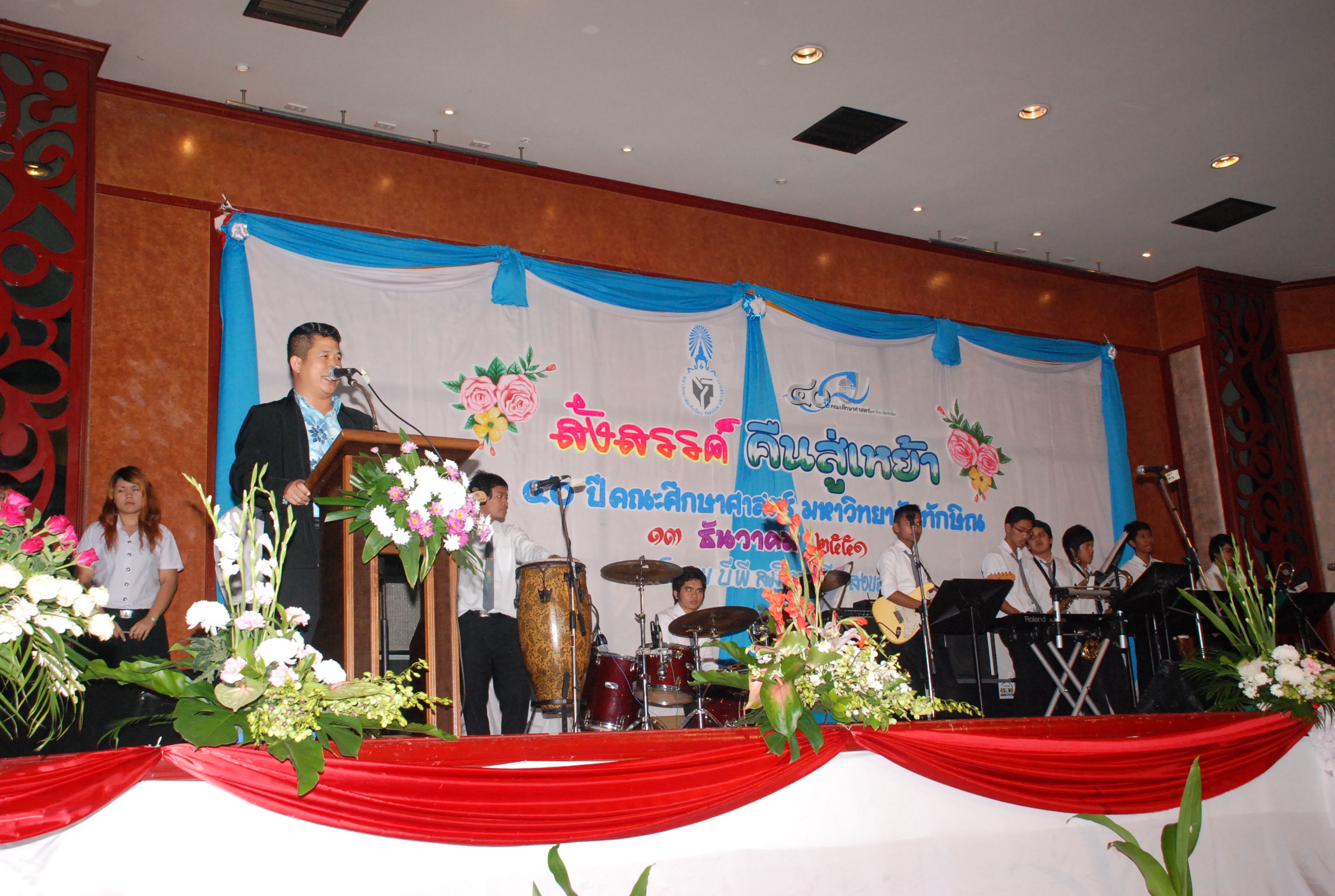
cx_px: 668
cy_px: 448
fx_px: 1449
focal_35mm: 39
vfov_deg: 34.4
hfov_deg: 49.5
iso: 1000
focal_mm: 26
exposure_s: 1/200
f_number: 5.6
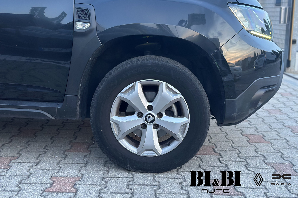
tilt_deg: -9.8
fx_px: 414
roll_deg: -0.4
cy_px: 87
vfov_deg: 27.0
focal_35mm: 50
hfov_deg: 39.6
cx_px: 149
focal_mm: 6.86
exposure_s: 1/54
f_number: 1.78
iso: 320
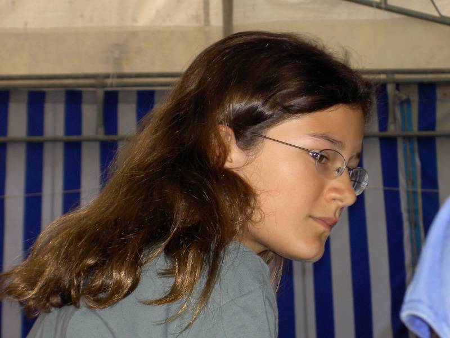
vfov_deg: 12.8
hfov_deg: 17.0
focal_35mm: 116
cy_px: 169
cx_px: 225
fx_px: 1508
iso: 100
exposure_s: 1/100
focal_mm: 24
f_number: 4.9
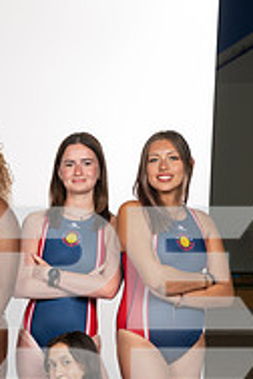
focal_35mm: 119
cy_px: 411
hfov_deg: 11.3
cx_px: -32
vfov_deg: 16.7
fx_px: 1254
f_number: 5.6
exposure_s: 1/250
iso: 200
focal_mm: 50
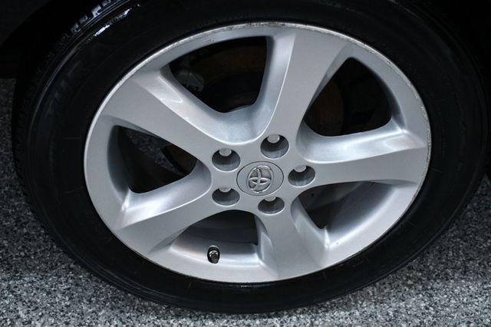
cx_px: 246
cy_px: 164
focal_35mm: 60
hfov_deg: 33.4
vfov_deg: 22.6
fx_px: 818
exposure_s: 1/125
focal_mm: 40
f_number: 4.5
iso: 1600
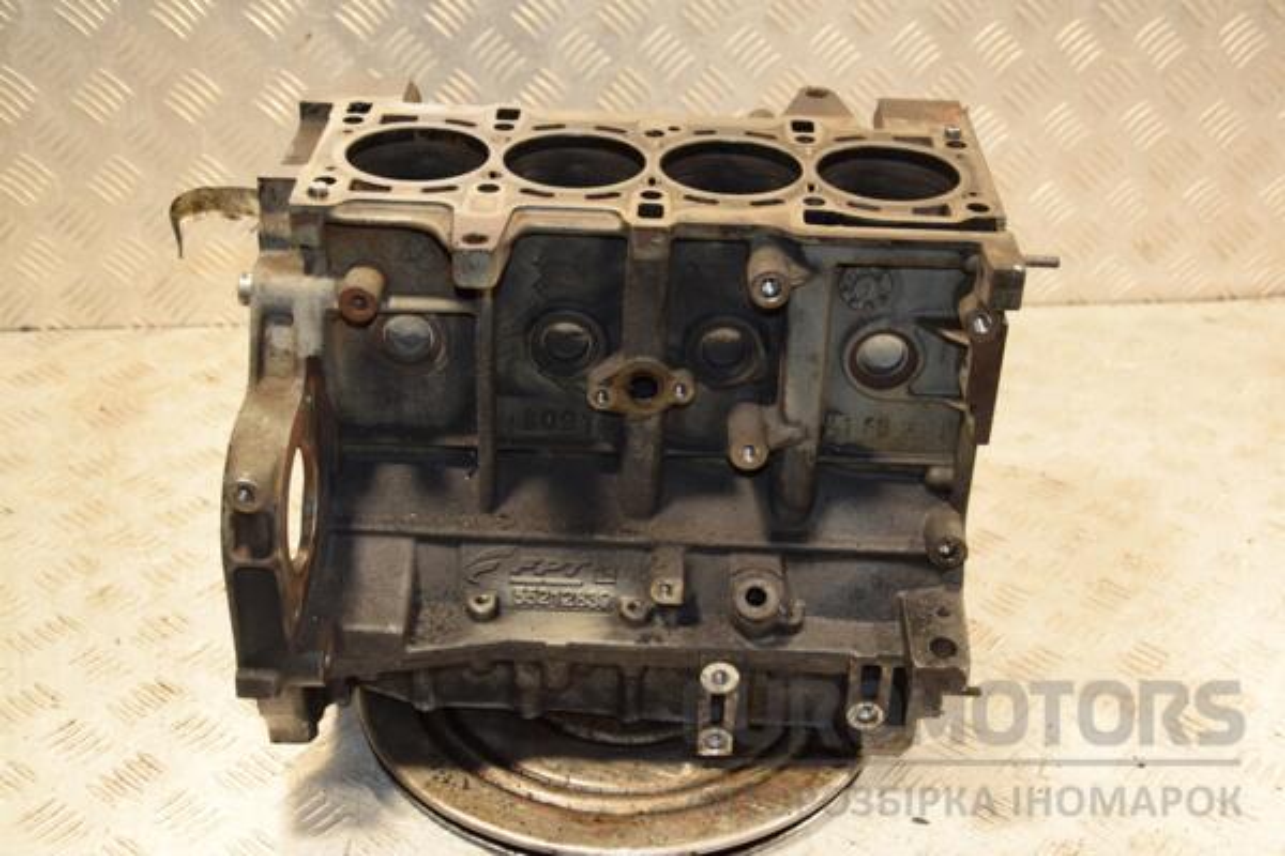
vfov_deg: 26.5
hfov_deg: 38.9
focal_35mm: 51
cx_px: 642
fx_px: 1820
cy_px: 428
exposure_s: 1/125
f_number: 5
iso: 800
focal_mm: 34
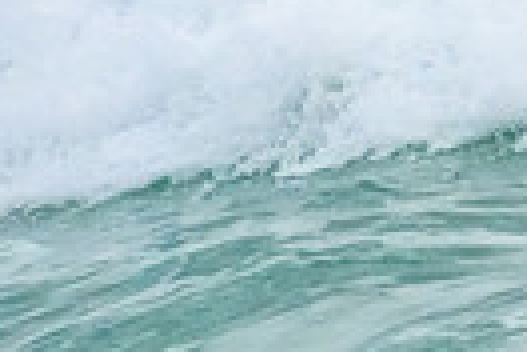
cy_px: 238
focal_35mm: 4409
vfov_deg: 0.3
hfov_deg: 0.5
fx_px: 64538
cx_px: 1010
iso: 20000
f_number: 11
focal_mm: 1000
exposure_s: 1/4000
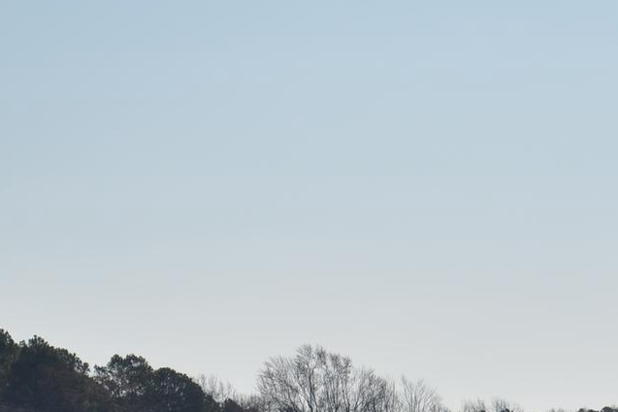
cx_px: 865
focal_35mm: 337
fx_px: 5786
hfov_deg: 6.1
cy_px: 601
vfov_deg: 4.1
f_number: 8
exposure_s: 1/1000
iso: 125
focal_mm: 70
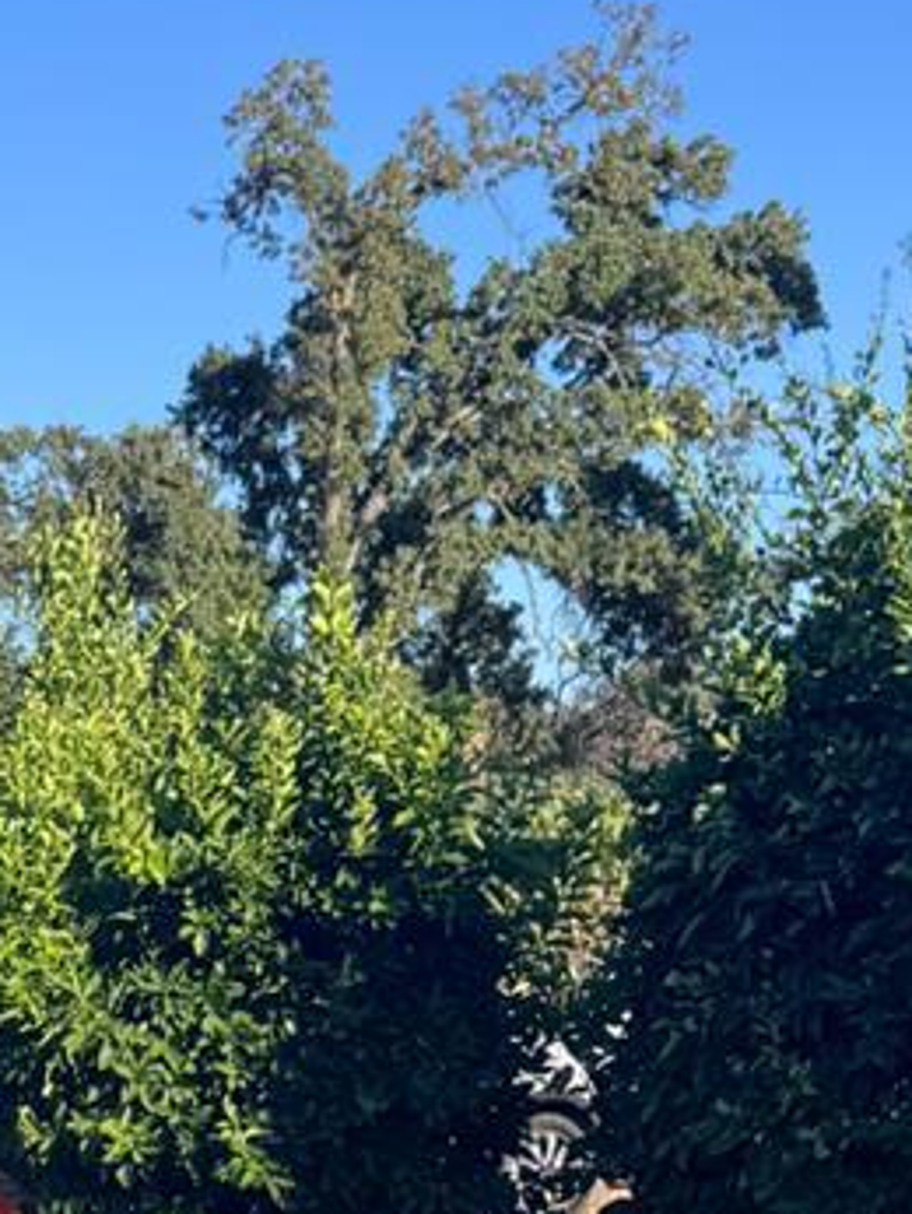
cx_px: -23
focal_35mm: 104
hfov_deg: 14.0
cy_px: 1623
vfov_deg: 17.6
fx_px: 3649
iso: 80
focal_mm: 6.76
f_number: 1.78
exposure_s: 1/2252
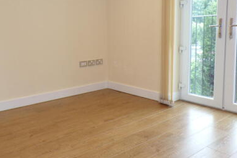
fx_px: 250
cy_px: 57
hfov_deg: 50.2
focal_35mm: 38
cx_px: 90
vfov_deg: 34.8
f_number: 3
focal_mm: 4.3
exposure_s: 1/34
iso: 100
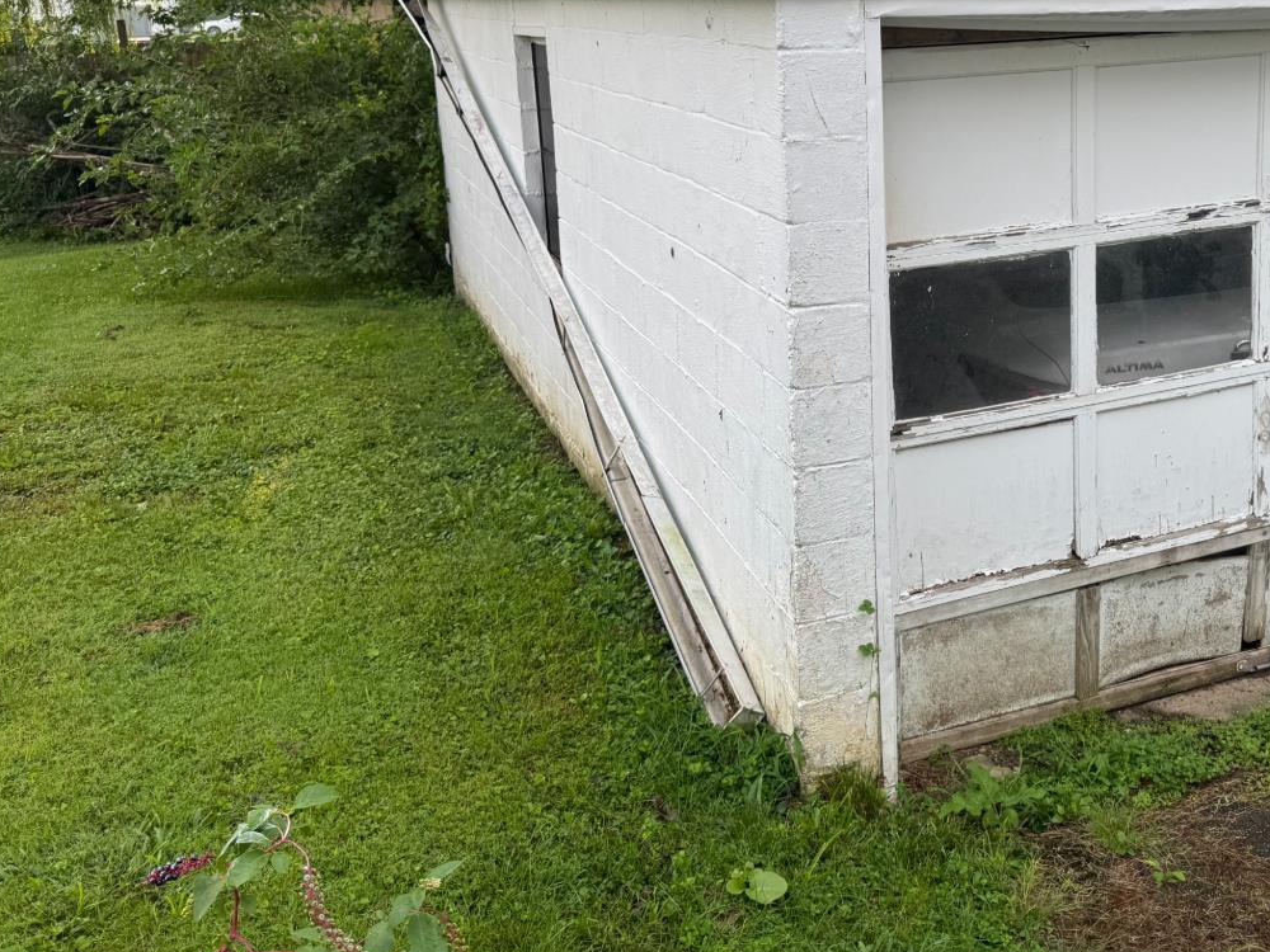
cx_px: 925
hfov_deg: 49.6
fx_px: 1321
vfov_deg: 38.9
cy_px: 277
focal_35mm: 36
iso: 80
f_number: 1.78
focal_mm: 6.76
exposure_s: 1/938
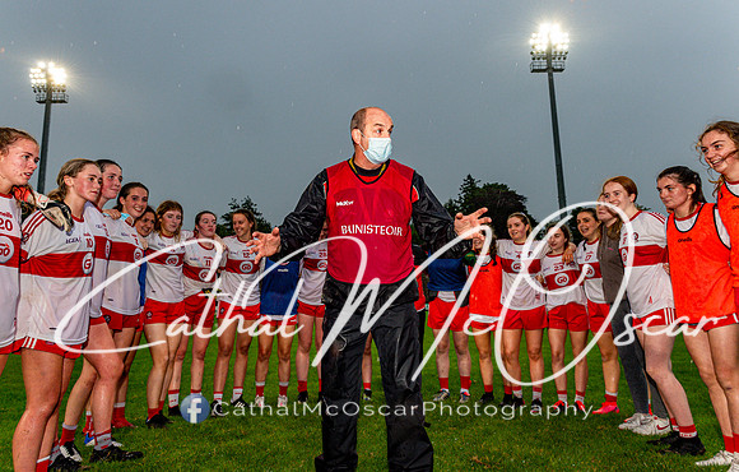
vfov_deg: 51.1
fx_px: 492
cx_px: 370
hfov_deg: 73.8
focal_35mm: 24
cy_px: 226
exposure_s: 1/200
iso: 1600
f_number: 4.5
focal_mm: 24
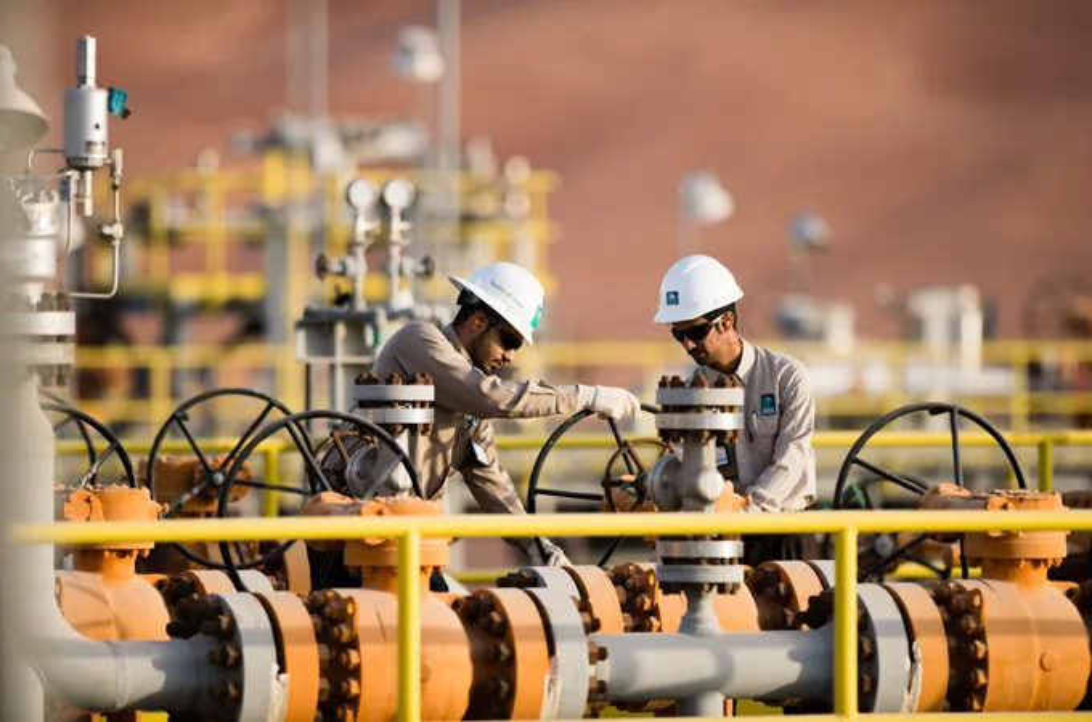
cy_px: 361
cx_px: 546
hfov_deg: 6.9
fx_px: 9079
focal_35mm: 300
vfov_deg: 4.6
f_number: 3.5
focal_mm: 300
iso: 100
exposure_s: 1/800
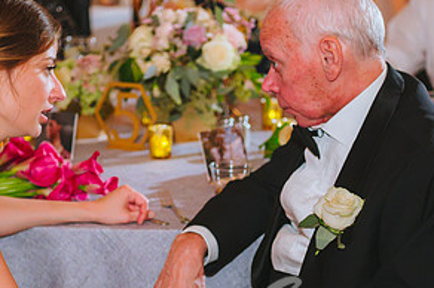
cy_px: 193
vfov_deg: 9.8
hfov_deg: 14.8
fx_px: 1674
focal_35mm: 139
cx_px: 216
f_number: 2.8
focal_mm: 70
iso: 2500
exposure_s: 1/80
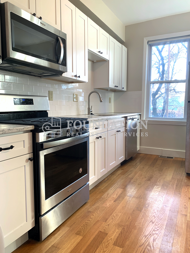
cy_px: 126
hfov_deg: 53.1
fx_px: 190
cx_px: 95
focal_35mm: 26
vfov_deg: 67.3
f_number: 1.8
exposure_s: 1/60
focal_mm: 4.25
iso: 50
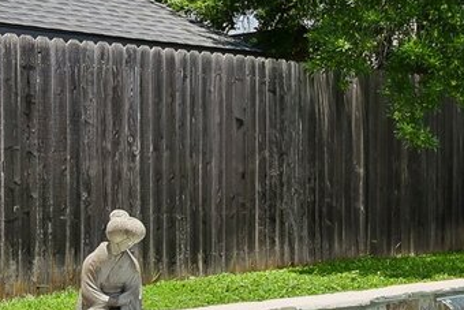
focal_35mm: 81
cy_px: 179
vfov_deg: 16.9
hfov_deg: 24.5
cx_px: 393
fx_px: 1044
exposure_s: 1/400
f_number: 8
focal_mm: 17
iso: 400
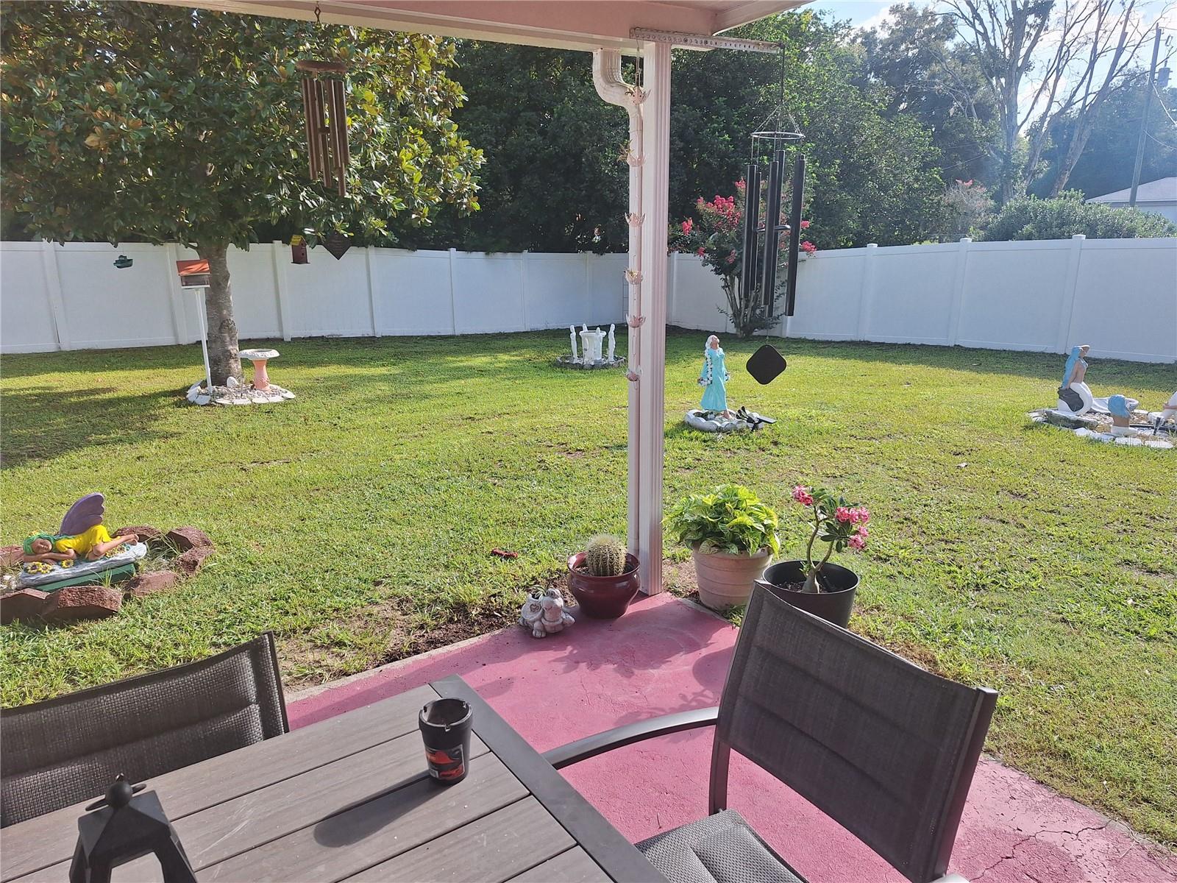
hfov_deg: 73.9
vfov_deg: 58.9
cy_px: 442
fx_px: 782
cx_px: 588
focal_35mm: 23
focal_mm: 5.54
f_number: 1.8
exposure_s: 1/778
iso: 40
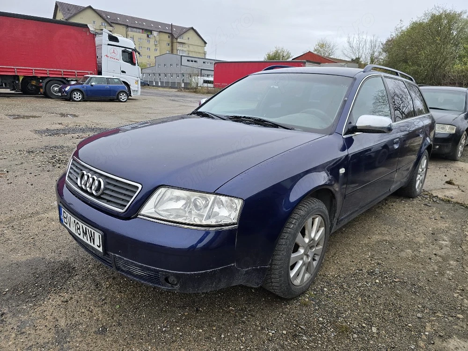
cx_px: 234
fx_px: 311
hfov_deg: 73.9
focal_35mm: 23
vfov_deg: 58.9
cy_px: 176
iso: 160
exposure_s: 1/182
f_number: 1.7
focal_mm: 6.3
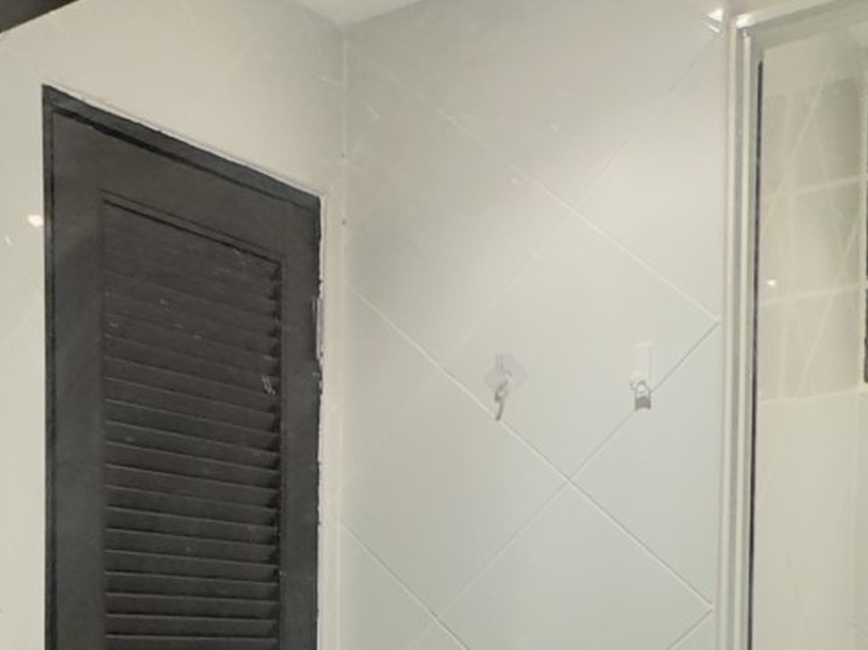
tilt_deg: +0.3
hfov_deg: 29.1
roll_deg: -0.5
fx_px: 1479
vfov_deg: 23.3
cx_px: -122
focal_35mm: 59
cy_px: 716
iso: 400
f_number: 2.2
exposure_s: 1/50
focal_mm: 2.22
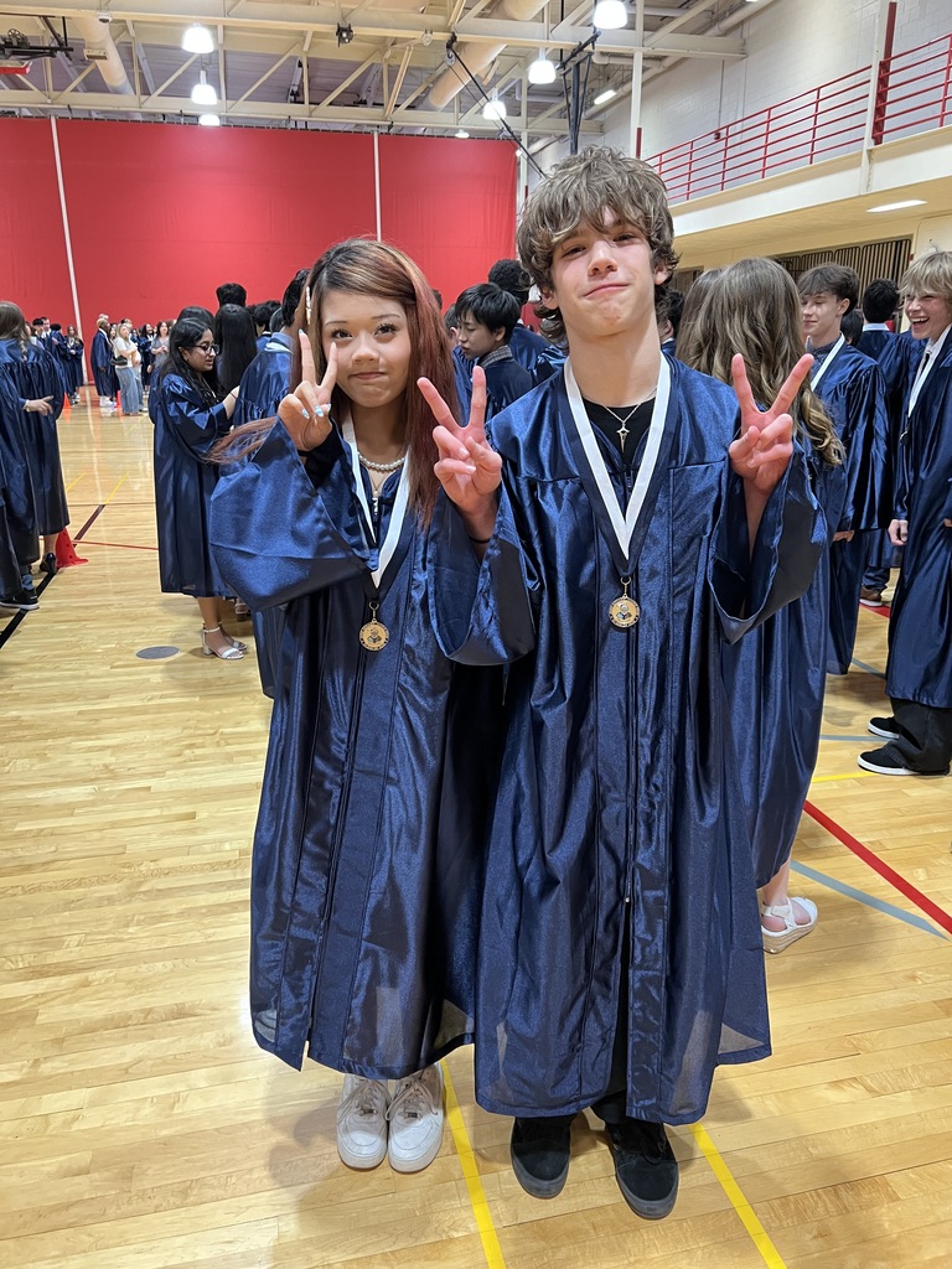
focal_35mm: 26
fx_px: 953
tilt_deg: -17.4
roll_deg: +0.3
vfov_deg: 67.3
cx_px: 476
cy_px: 634
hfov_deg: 53.1
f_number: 1.5
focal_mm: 5.7
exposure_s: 1/60
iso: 250
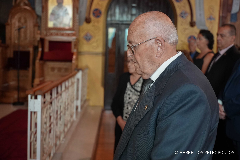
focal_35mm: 46
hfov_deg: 42.7
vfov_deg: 29.3
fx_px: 307
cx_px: 120
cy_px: 80
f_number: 4
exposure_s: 1/160
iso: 5000
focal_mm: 46
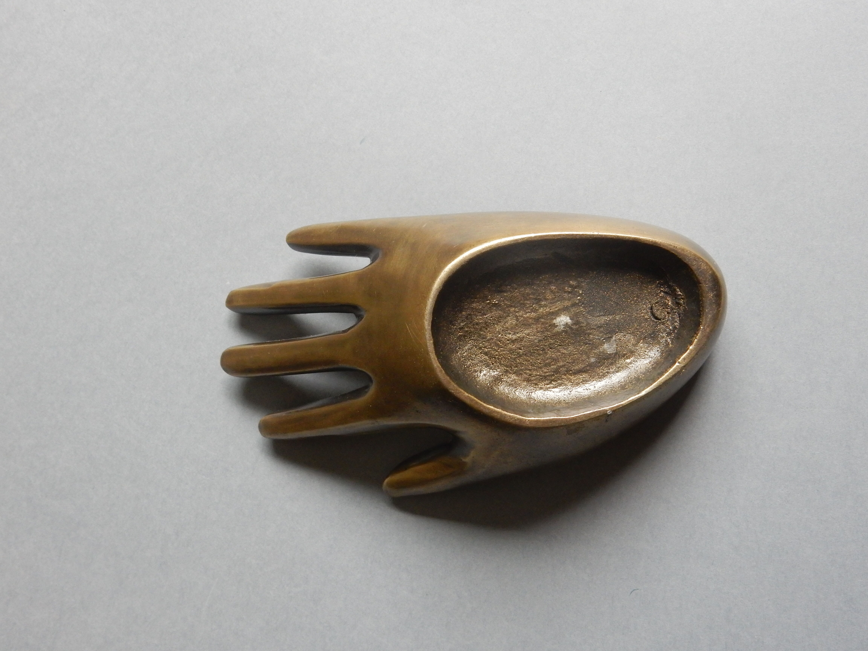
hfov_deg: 43.9
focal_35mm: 43
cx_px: 434
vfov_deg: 33.6
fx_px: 1078
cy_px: 326
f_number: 4.2
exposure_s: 1/100
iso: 400
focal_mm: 7.6
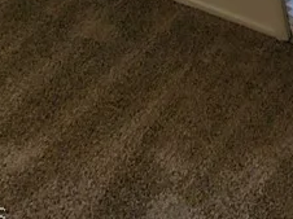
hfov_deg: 21.3
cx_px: 530
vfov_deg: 16.4
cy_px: -258
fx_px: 499
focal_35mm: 59
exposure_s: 1/120
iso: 100
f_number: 2.2
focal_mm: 2.2
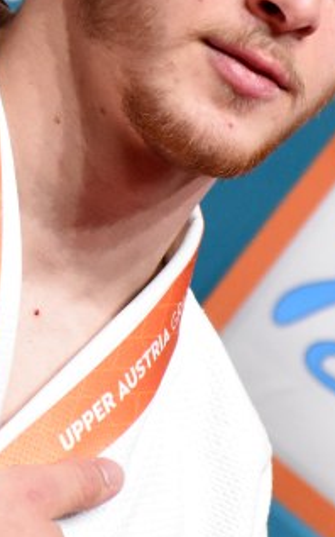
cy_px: 175
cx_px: 36
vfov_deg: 1.8
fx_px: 16617
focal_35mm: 1137
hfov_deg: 1.2
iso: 3200
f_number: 7.1
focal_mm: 230
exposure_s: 1/400
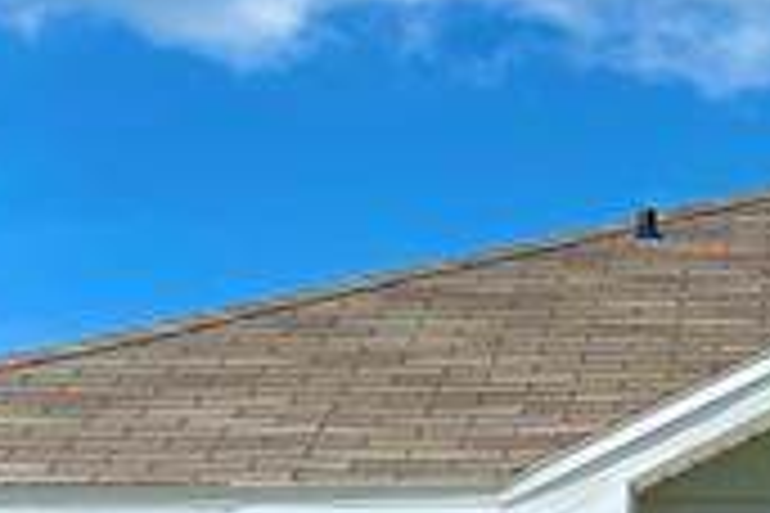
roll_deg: +0.1
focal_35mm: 156
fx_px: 3336
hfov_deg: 12.6
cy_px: 630
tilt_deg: +5.3
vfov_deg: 8.7
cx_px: 1090
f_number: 1.6
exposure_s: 1/6993
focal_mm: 5.1
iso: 32
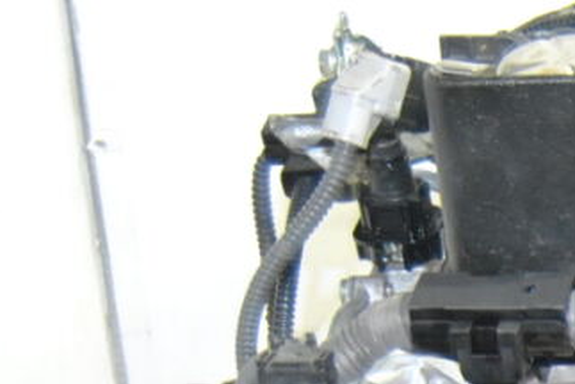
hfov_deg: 9.2
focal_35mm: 208
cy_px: 796
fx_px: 3325
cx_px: 1184
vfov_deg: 6.4
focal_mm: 28
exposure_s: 1/60
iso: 800
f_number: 5
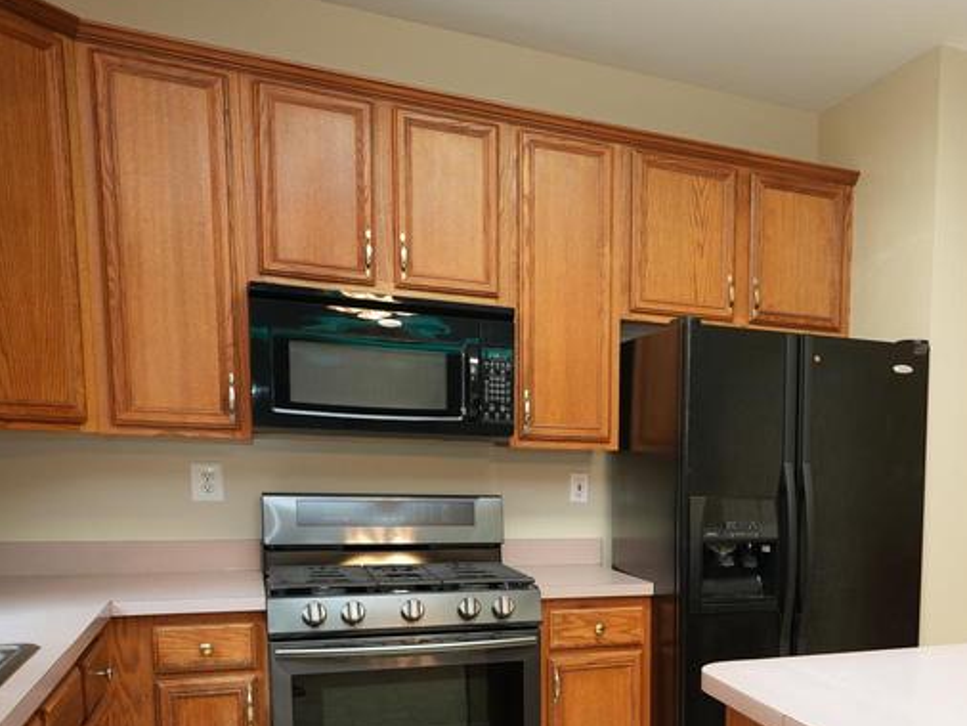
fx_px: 1016
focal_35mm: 36
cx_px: 841
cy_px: 593
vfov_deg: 37.7
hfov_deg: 46.7
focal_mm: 18.7
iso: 800
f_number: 2.8
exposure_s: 1/60
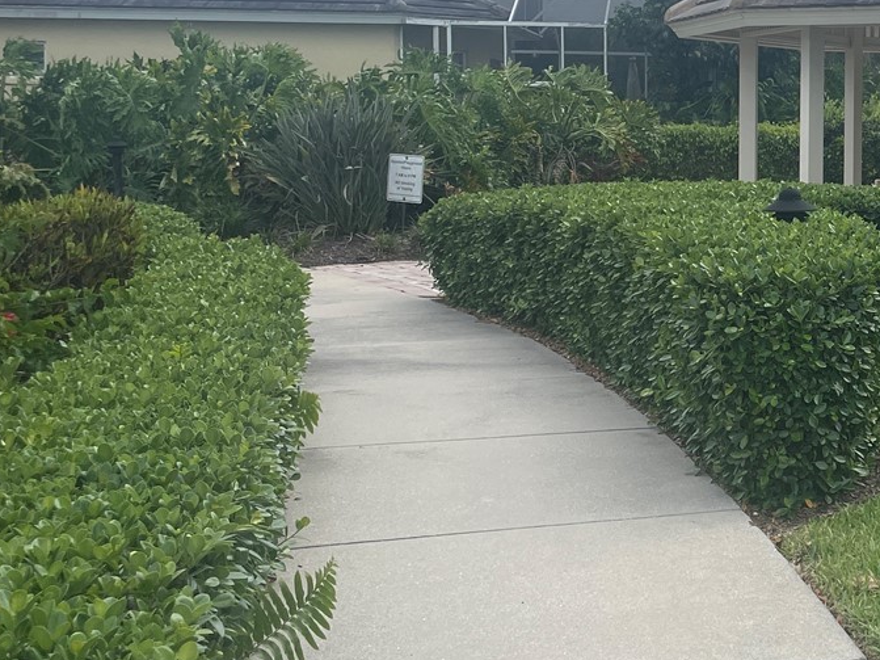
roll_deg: +0.1
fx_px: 1576
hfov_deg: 28.7
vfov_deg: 23.6
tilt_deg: -3.0
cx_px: 931
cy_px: 236
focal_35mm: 62
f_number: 1.6
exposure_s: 1/4292
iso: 32
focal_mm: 4.2
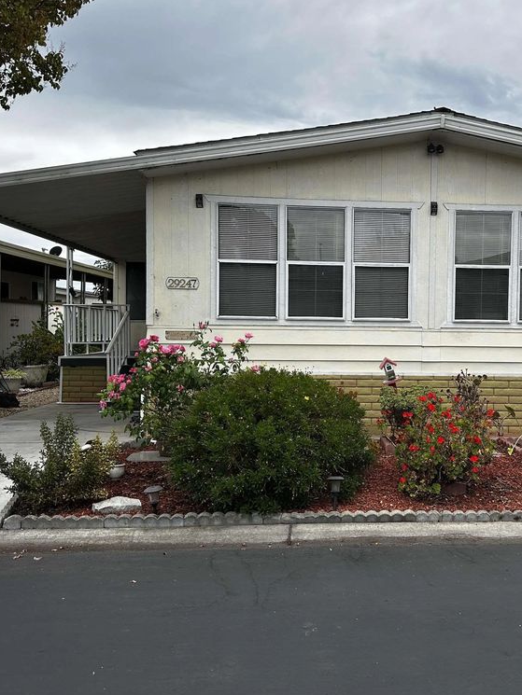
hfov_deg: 42.1
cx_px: 365
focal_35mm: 33
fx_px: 663
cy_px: 341
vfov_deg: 55.3
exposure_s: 1/3472
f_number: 1.78
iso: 80
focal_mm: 6.86
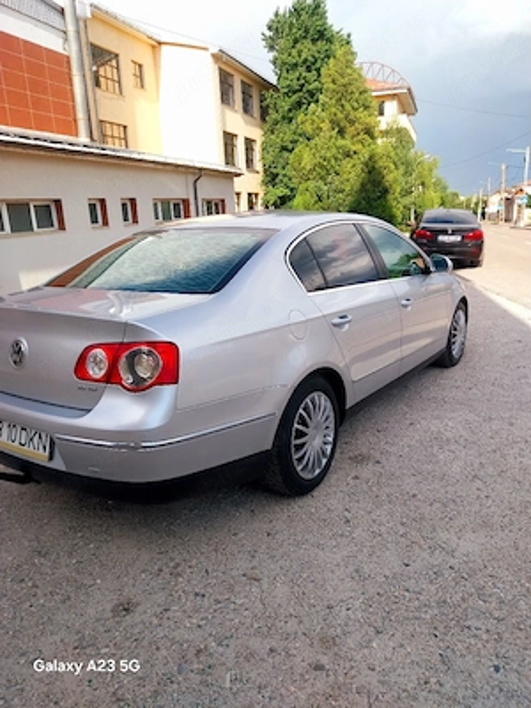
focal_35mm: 26
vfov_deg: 67.3
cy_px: 354
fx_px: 532
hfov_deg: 53.1
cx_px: 266
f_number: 1.8
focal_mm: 4
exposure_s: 1/714
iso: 25
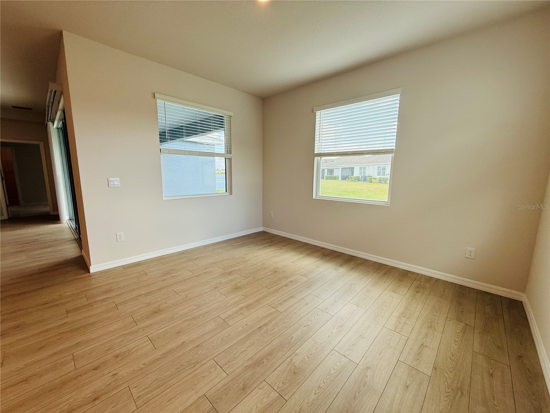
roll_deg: -0.7
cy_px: 206
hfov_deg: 102.1
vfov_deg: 85.7
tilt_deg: -7.6
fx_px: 222
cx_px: 275
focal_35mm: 14
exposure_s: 1/180
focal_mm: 2.22
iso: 64
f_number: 2.2
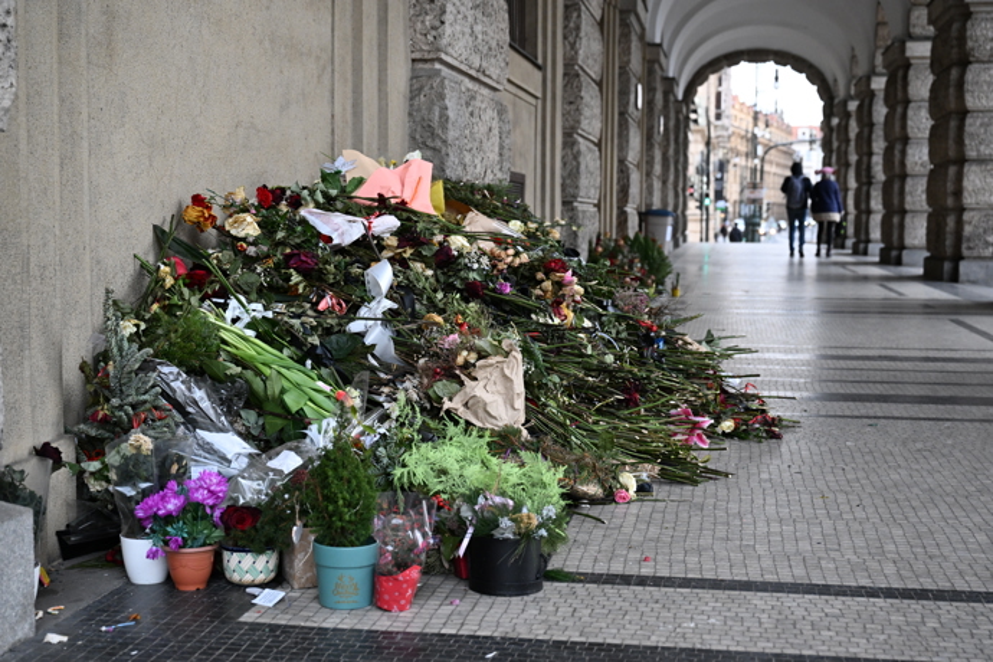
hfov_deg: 38.2
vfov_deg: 26.0
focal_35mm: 52
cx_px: 496
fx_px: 1434
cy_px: 331
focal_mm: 52
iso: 2500
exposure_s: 1/1000
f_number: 5
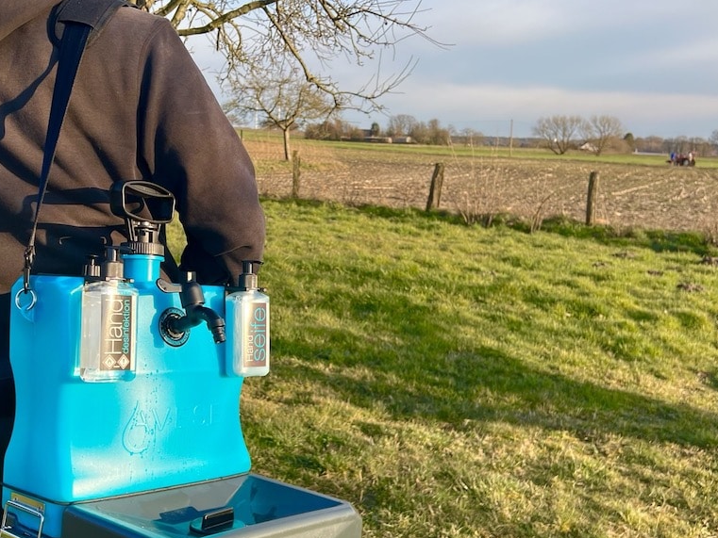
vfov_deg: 35.0
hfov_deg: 45.5
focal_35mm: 41
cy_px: 334
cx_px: 279
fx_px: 851
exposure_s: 1/949
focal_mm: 5.7
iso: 50
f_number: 1.5
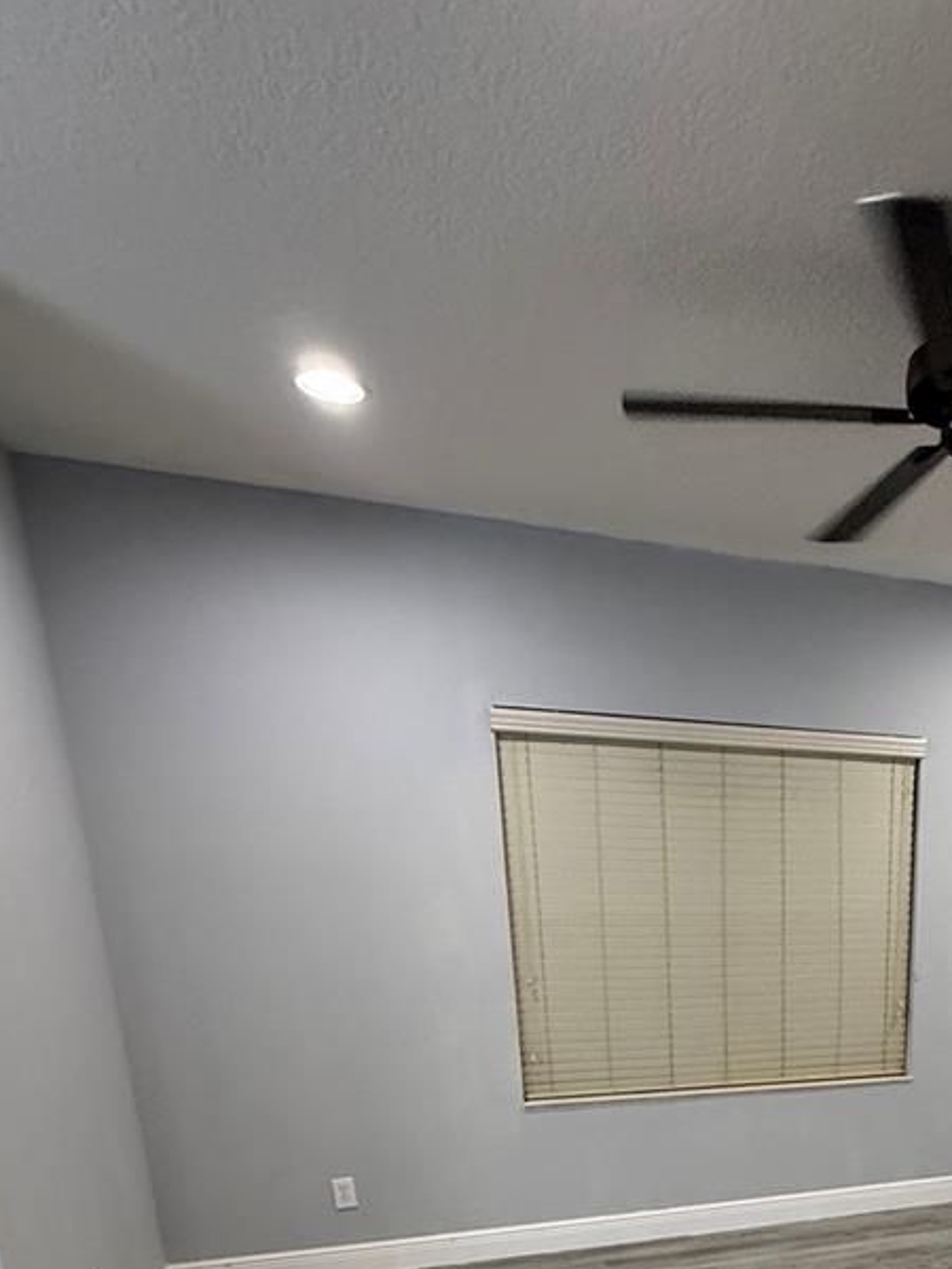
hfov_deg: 45.7
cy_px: 1199
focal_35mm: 28
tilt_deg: -16.9
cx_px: 834
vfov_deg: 53.3
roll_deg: -1.8
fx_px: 1027
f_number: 2.2
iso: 250
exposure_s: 1/60
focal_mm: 2.22
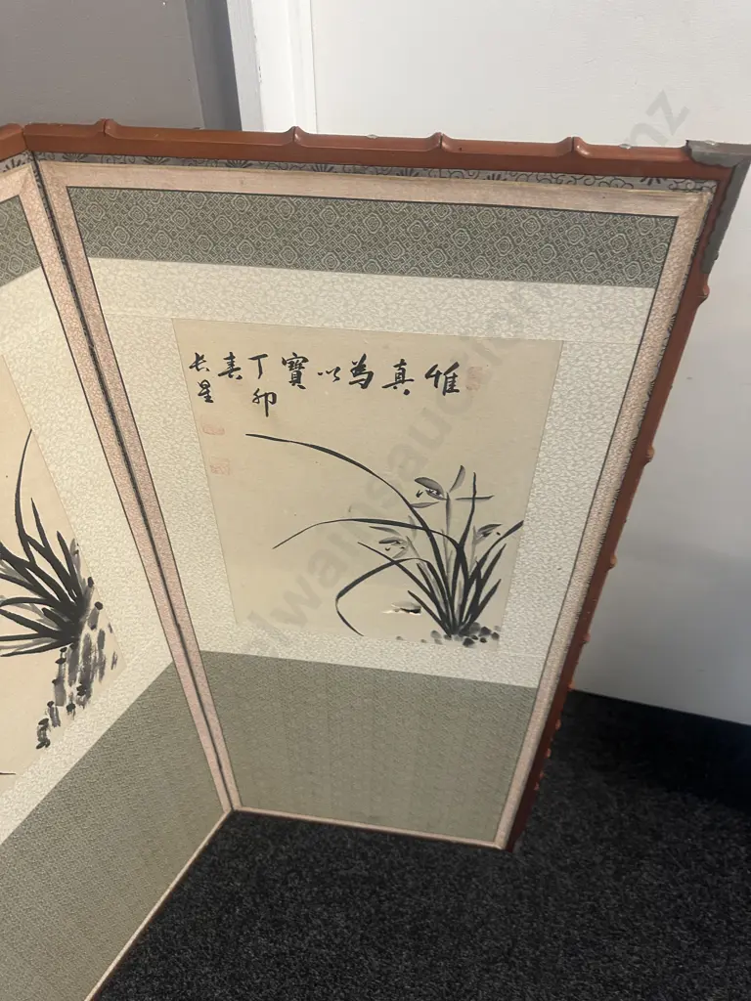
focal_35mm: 24
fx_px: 694
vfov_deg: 71.6
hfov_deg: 56.8
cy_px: 500
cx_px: 376
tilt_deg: -43.3
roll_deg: +0.2
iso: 250
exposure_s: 1/50
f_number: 1.78
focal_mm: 6.86
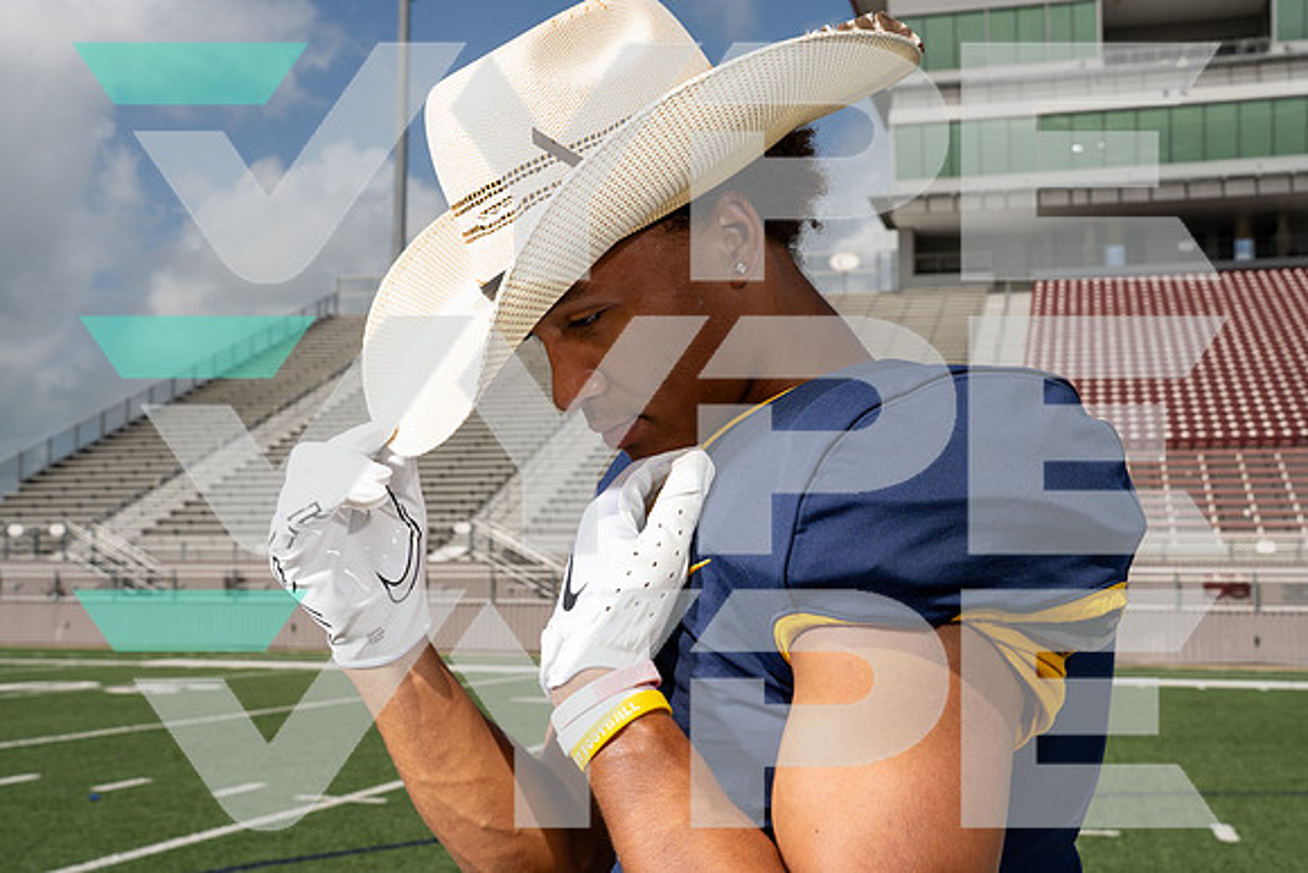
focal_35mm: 43
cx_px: 654
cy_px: 436
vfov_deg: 31.2
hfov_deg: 45.4
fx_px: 1563
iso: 100
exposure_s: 1/250
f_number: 11
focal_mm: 43
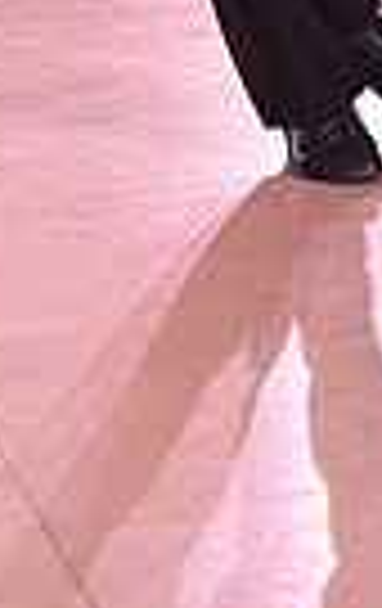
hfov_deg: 4.9
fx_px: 4490
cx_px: 443
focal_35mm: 271
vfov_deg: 7.5
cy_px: -540
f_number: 6.3
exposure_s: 1/320
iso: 2500
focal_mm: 62
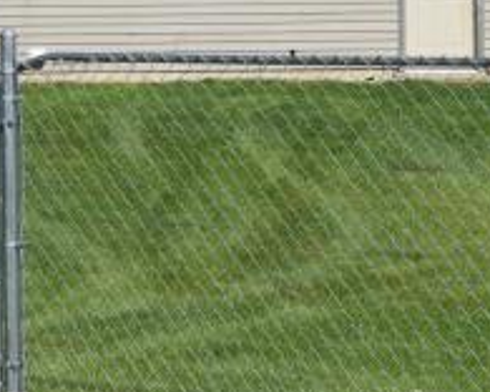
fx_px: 2175
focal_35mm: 150
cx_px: 163
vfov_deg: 10.3
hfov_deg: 12.8
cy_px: 108
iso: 200
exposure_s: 1/500
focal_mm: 18
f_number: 10
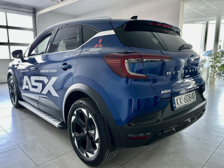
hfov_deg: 71.6
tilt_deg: -9.3
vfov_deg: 56.8
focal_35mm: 24
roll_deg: -2.4
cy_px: 84
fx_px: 155
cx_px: 112
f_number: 1.78
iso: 250
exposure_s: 1/64
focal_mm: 6.86
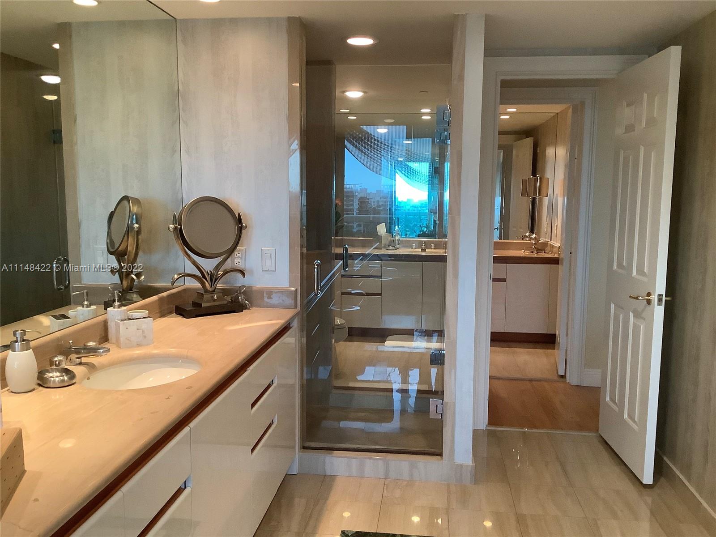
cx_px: 358
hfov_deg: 58.4
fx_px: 641
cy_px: 268
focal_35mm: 31
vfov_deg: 45.4
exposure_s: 1/60
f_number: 2.4
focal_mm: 3.3
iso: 320
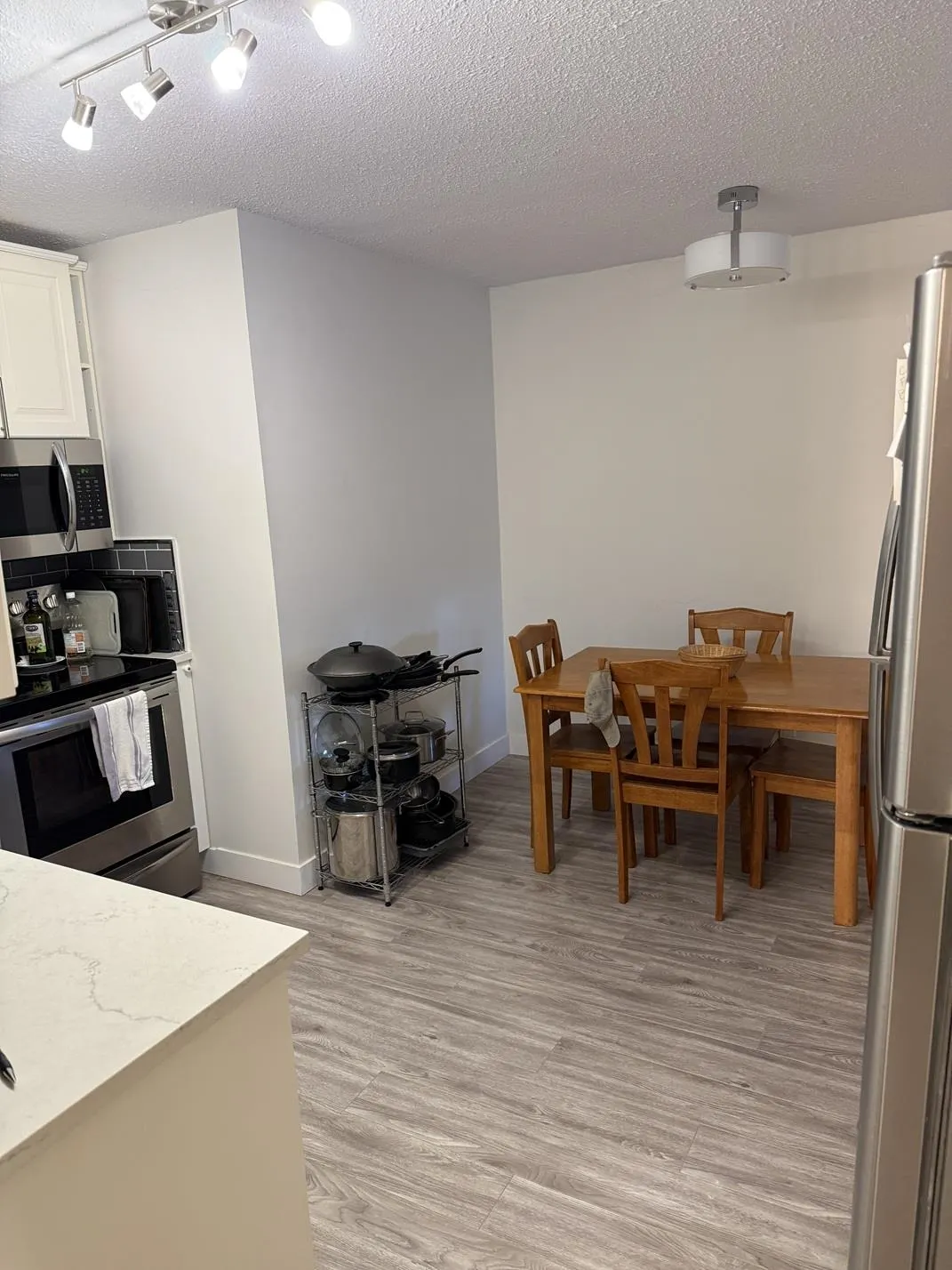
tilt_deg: -10.2
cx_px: 476
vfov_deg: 71.6
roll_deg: +2.6
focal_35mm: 24
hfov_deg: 56.8
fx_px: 880
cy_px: 635
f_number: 1.78
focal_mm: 6.76
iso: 320
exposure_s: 1/60
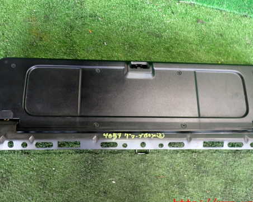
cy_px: 85
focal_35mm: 39
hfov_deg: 46.9
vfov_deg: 38.1
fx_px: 292
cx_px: 132
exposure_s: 1/30
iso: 500
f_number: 2.3
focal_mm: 5.4
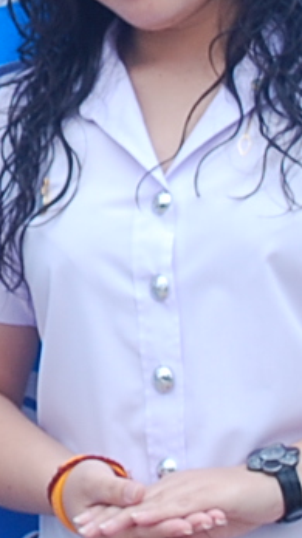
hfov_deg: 4.0
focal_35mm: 298
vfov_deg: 7.2
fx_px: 4255
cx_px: -260
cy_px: -152
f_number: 5
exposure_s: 1/25
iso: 200
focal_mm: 34
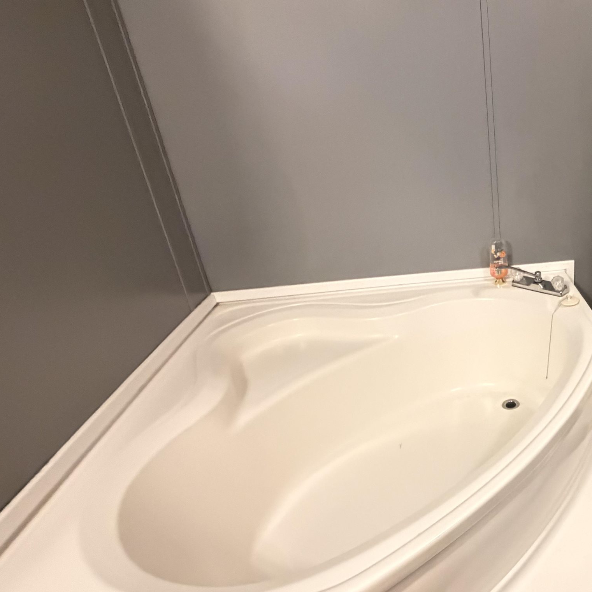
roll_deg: -1.0
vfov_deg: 62.9
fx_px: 484
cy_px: 299
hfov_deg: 50.6
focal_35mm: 25
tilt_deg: -24.2
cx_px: 594
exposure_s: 1/40
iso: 1250
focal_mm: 2.22
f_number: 2.2
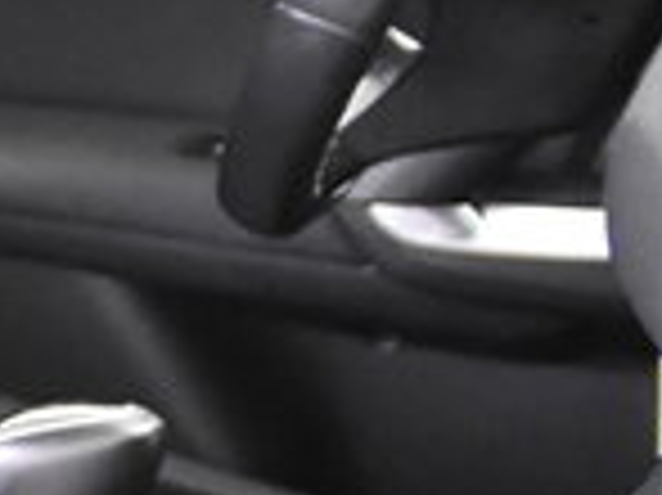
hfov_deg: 8.5
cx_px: -1193
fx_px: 3841
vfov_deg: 7.3
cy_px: 619
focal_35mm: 201
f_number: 2.8
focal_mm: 20
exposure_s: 1/30
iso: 4500
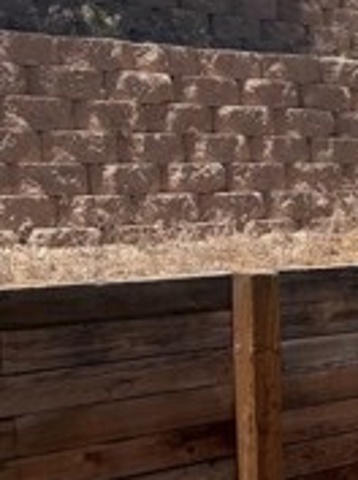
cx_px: 477
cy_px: 279
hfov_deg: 16.0
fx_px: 1204
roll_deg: +0.0
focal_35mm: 87
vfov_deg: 22.5
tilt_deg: -5.5
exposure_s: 1/4673
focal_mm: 6.76
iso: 80
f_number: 1.78
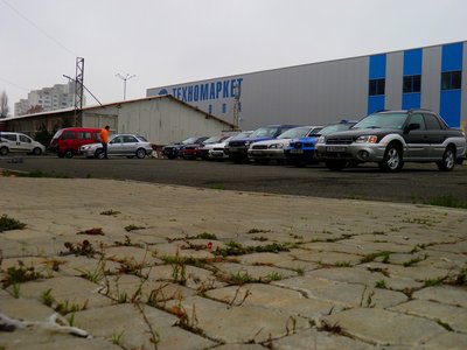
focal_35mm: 35
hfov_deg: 52.6
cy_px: 175
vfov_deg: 40.7
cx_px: 234
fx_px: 472
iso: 50
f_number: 3.1
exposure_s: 1/30
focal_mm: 6.3
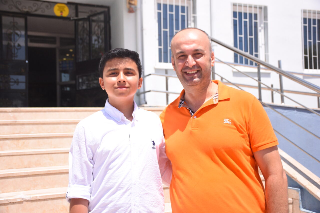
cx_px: 160
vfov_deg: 33.0
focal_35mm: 40
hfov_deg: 47.9
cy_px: 106
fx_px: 360
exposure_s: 1/8000
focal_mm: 27
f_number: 4
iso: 1000
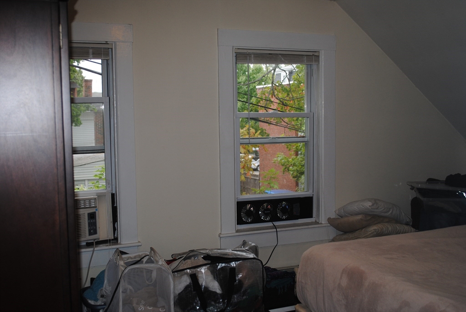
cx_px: 233
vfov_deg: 32.0
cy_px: 156
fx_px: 544
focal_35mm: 42
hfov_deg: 46.3
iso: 200
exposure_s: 1/60
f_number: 4.5
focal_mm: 28
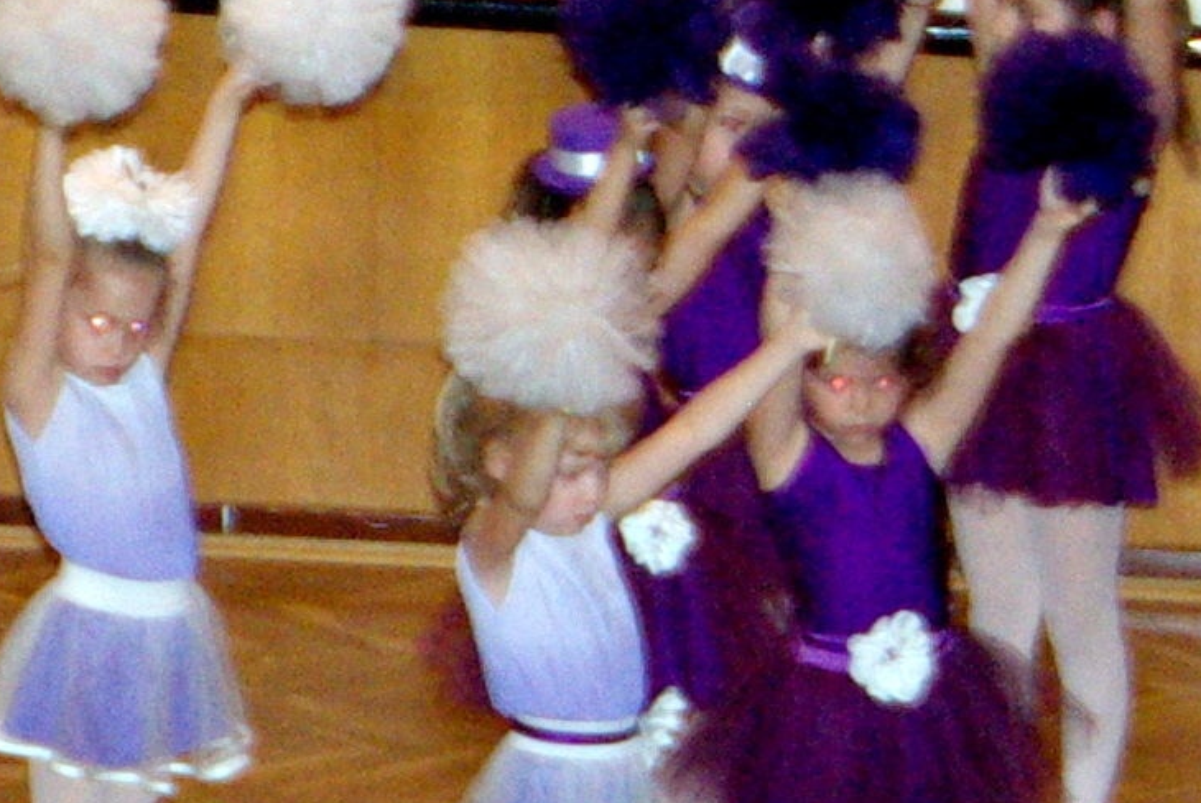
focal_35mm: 398
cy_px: 33
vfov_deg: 3.5
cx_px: -1917
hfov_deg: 5.0
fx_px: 13288
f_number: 5.6
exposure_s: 1/60
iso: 1600
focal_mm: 50
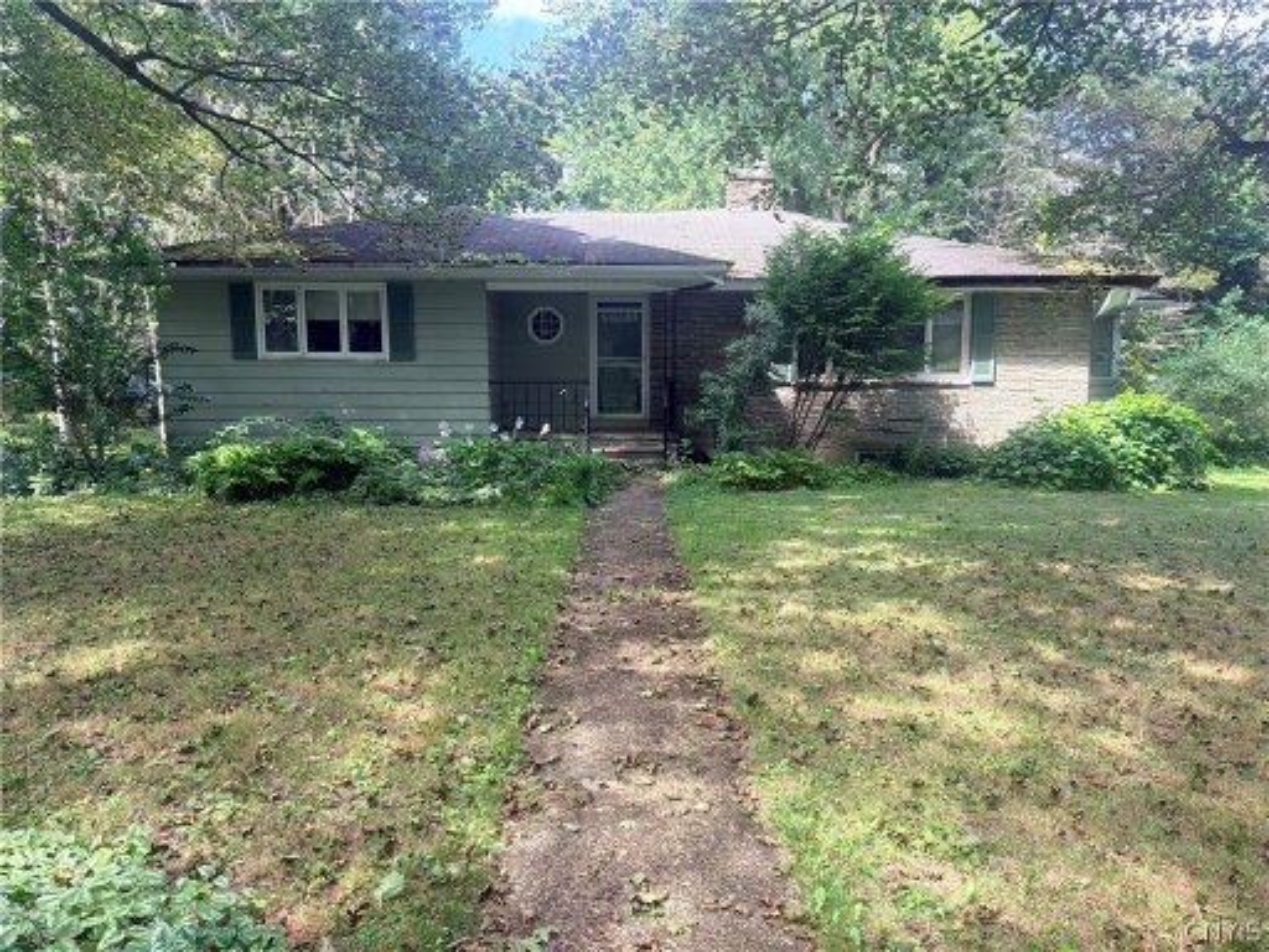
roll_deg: +0.4
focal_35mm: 24
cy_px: 476
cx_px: 634
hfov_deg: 71.6
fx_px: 880
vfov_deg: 56.8
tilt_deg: -7.4
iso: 80
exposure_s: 1/381
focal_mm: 6.76
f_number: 1.78
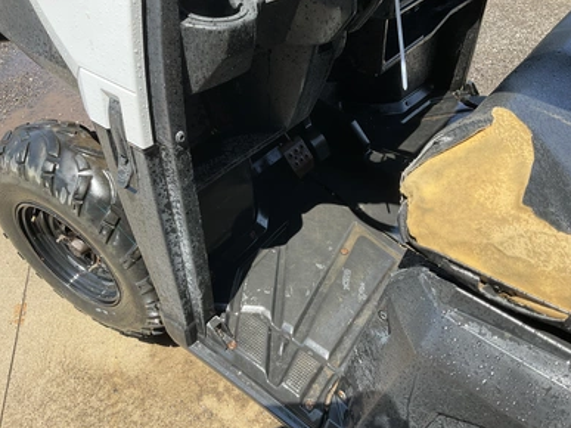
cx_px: 280
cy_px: 217
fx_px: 495
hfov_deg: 60.0
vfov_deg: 46.8
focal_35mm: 30
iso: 25
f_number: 1.8
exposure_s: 1/551
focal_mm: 3
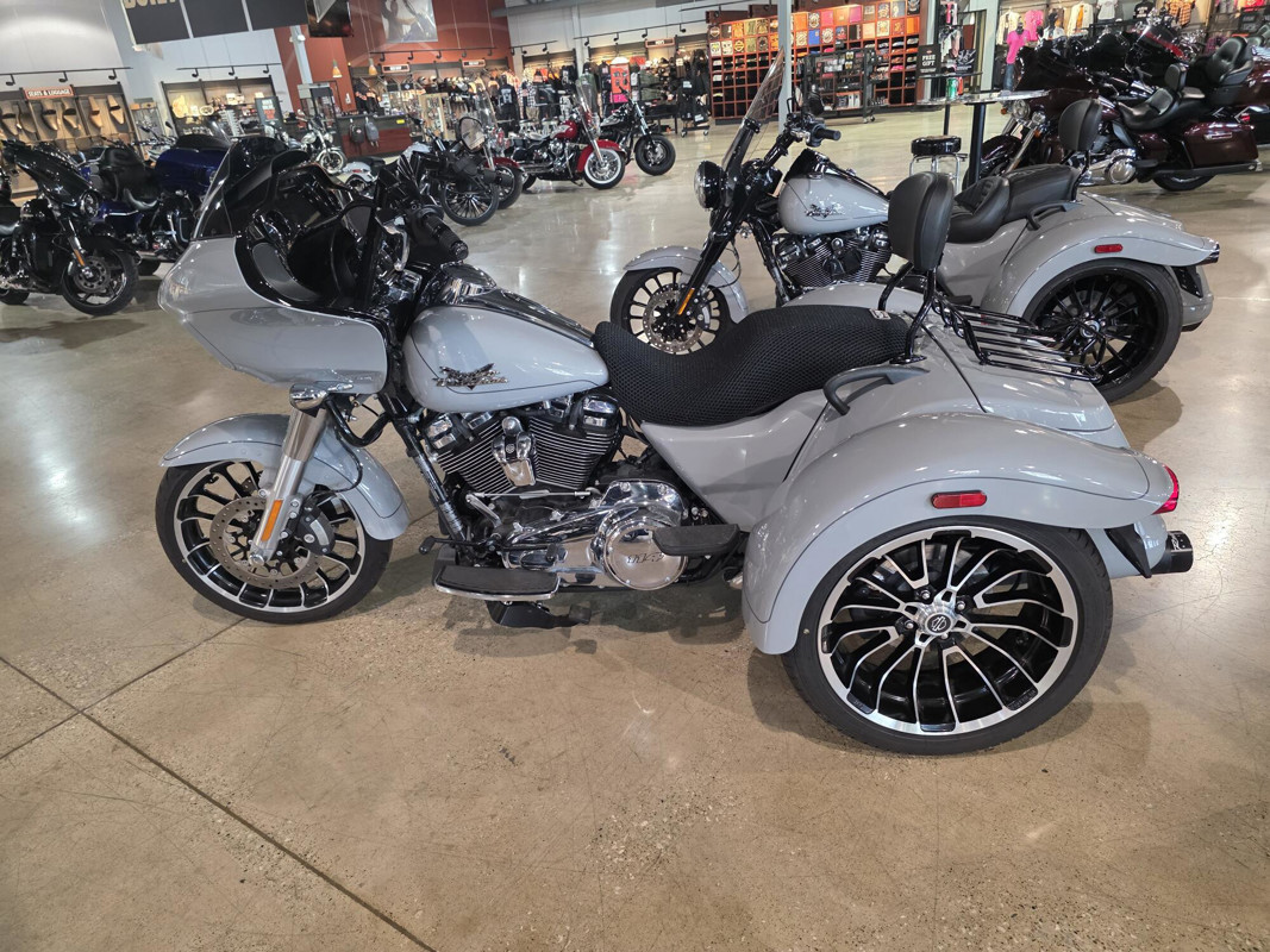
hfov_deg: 73.9
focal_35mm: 23
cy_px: 476
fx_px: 844
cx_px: 635
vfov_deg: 58.9
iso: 800
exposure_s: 1/120
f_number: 1.7
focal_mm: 6.3
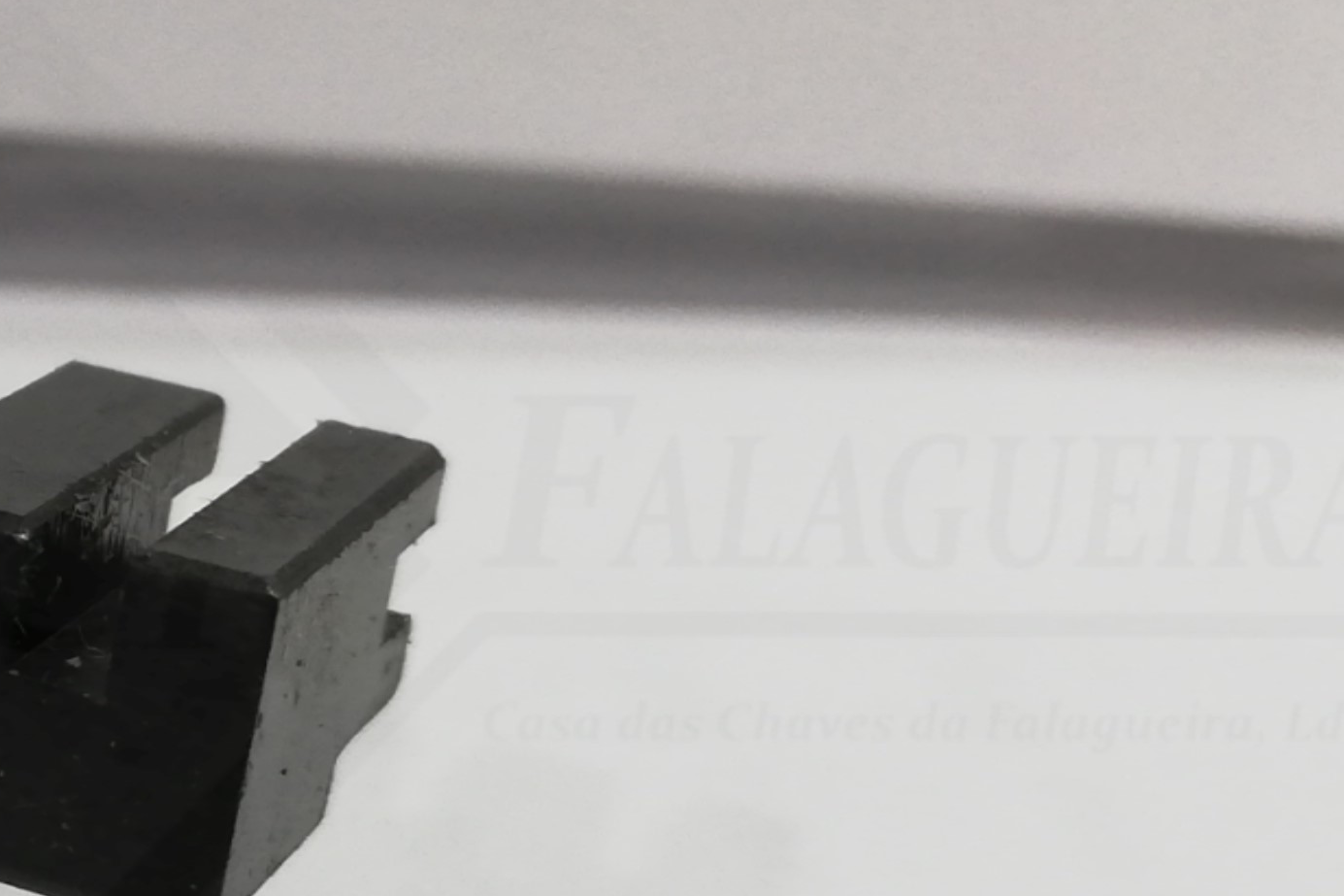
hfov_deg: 19.9
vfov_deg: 15.2
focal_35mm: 90
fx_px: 3359
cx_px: -605
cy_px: 540
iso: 200
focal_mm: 3.81
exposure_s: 1/33.3
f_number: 2.2
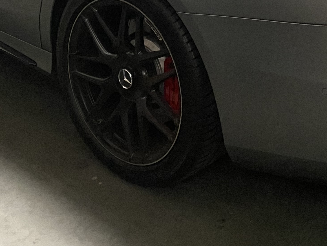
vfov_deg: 18.7
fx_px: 680
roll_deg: -0.5
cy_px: -92
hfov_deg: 27.0
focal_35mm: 72
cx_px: 193
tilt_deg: -13.9
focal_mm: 4.25
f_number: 1.8
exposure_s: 1/36
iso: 640
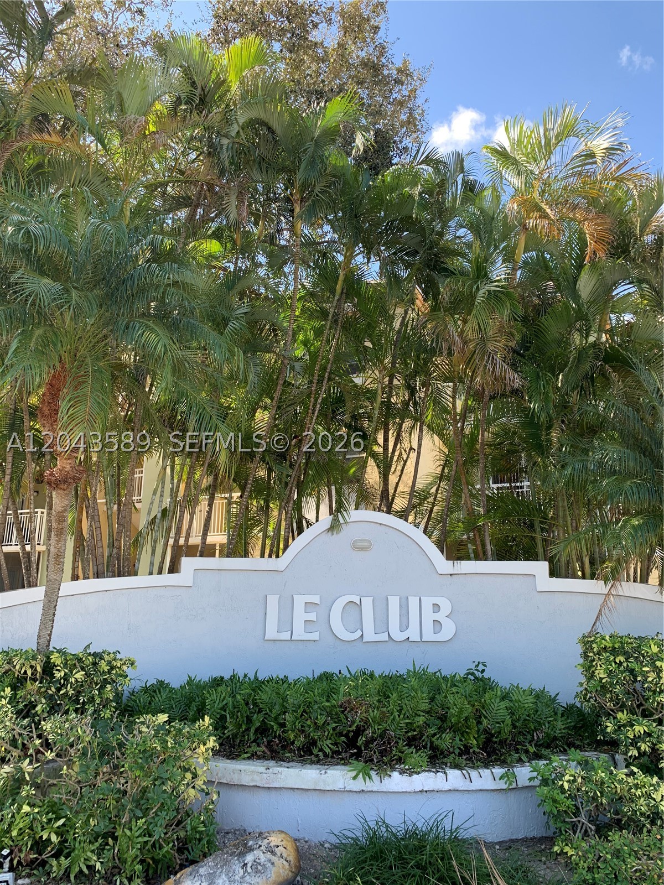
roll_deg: -0.6
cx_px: 332
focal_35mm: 26
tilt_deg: +15.3
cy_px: 442
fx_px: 665
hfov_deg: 53.1
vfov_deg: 67.3
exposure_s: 1/228
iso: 25
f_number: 1.8
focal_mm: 4.25
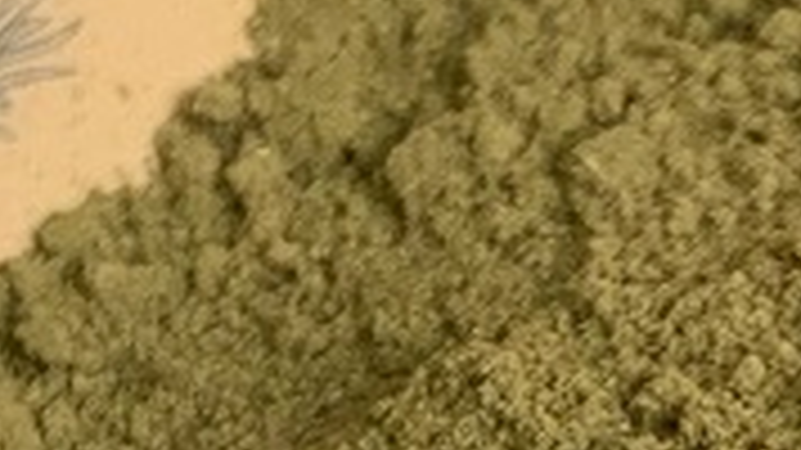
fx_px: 5075
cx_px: 929
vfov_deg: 4.9
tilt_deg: -52.0
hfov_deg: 8.9
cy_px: 1053
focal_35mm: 239
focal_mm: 4.25
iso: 25
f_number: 1.8
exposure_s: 1/158
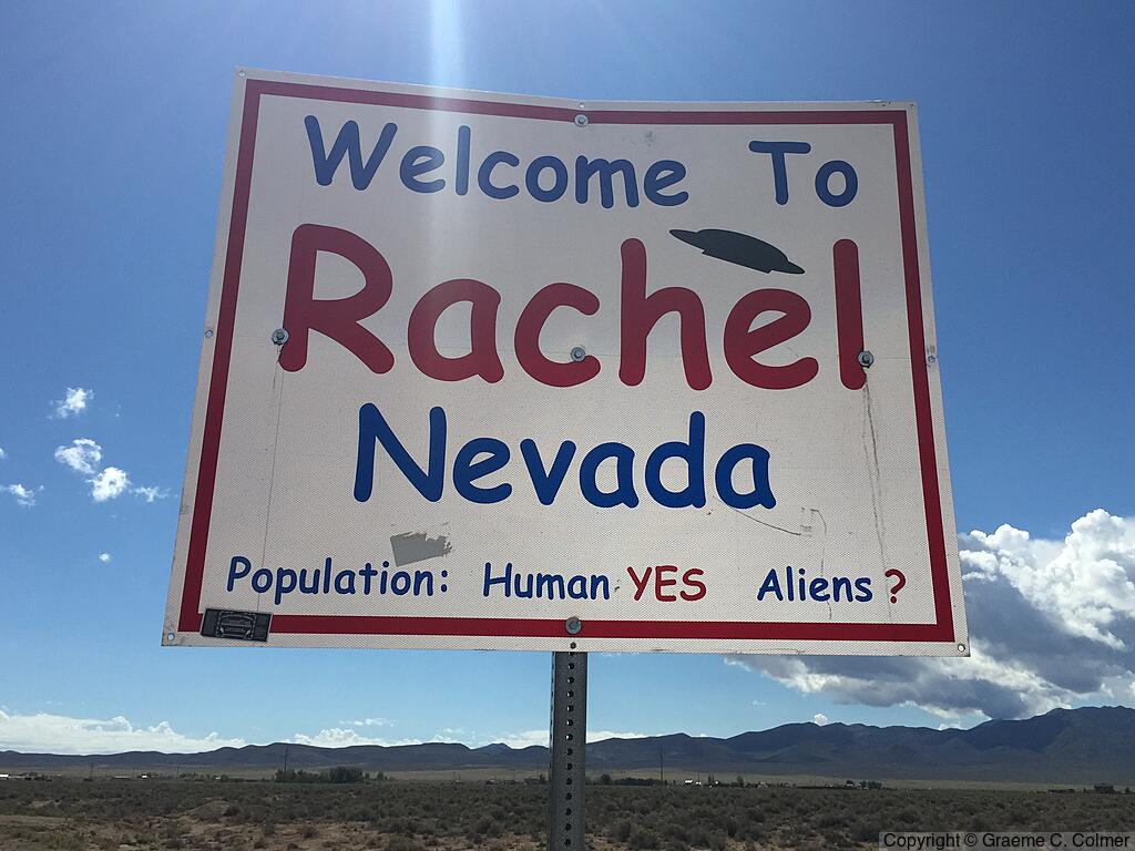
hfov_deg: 61.7
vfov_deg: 48.2
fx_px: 951
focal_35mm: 29
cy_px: 426
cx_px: 568
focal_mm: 4.15
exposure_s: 1/5650
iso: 32
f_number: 2.2
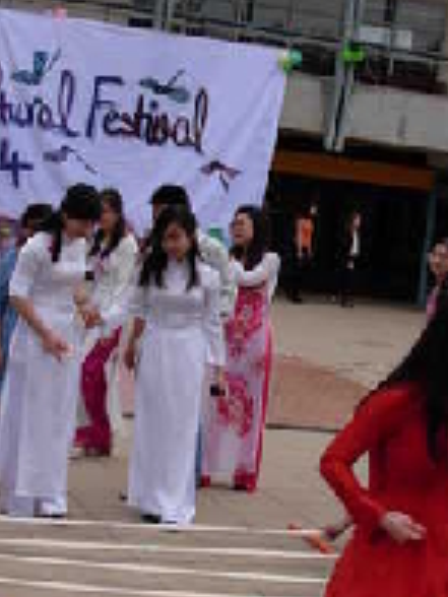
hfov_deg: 15.9
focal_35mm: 93
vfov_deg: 21.0
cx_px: 277
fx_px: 1605
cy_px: 216
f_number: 2.9
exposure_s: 1/235
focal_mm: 6.3
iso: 79
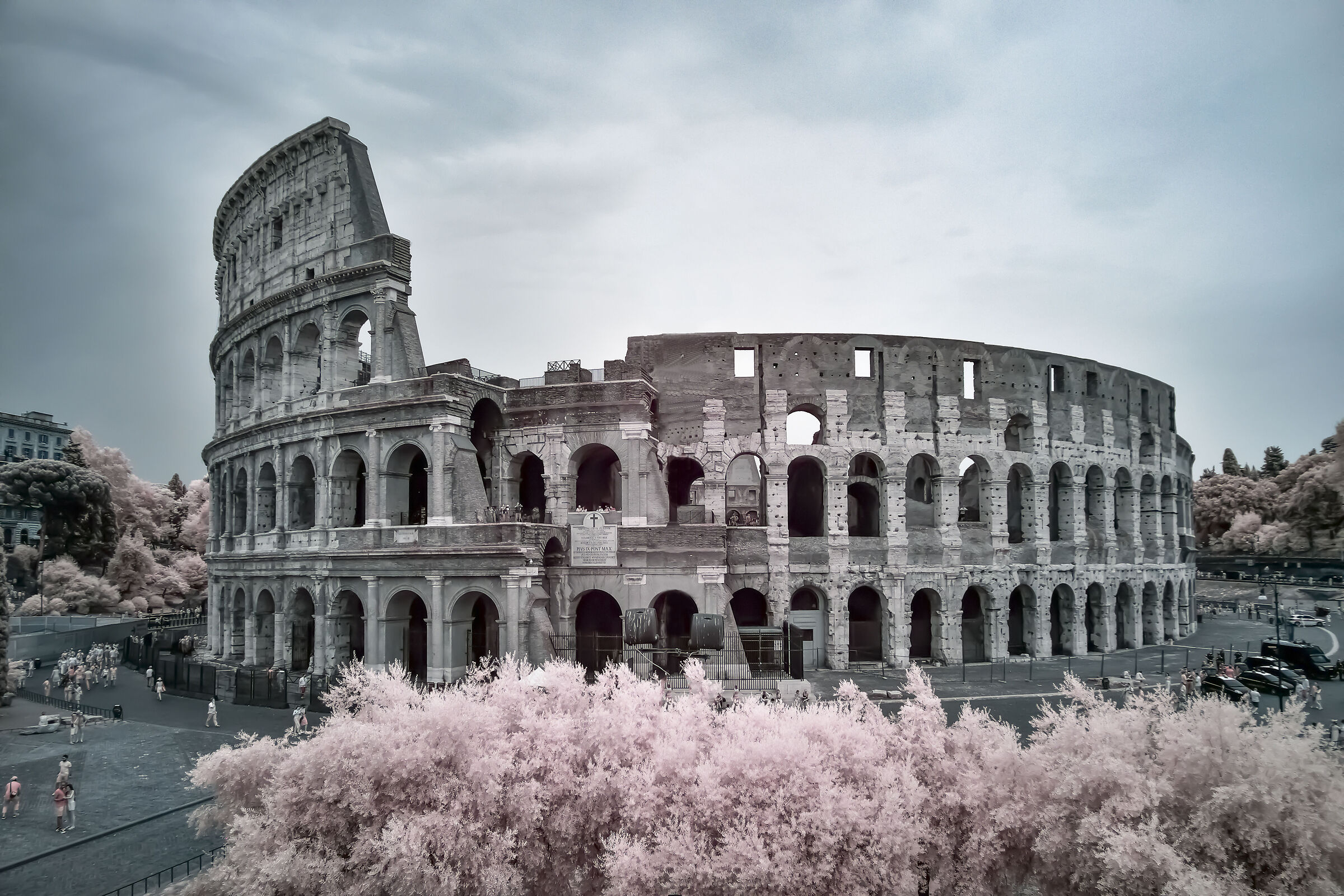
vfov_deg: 53.1
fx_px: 896
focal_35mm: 24
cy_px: 448
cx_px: 672
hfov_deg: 73.7
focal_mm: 16
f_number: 8
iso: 100
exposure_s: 1/160
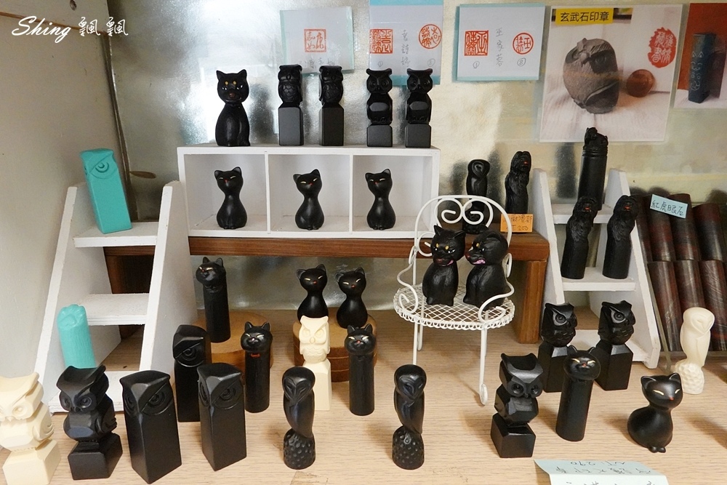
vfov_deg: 53.1
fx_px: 485
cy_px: 242
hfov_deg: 73.7
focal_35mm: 24
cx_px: 364
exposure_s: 1/30
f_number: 5.6
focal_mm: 9
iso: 2000
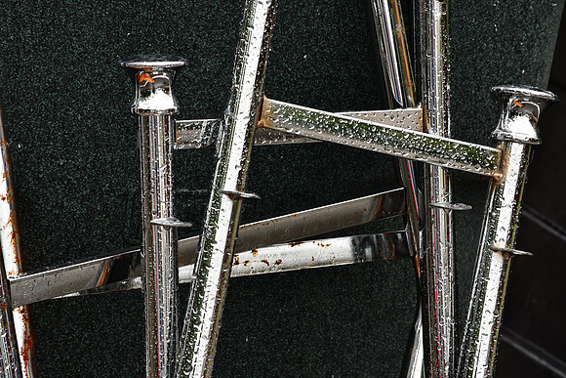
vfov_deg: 6.1
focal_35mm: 225
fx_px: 3538
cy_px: 189
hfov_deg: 9.1
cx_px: 283
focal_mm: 150
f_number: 11
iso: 1100
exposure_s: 1/250
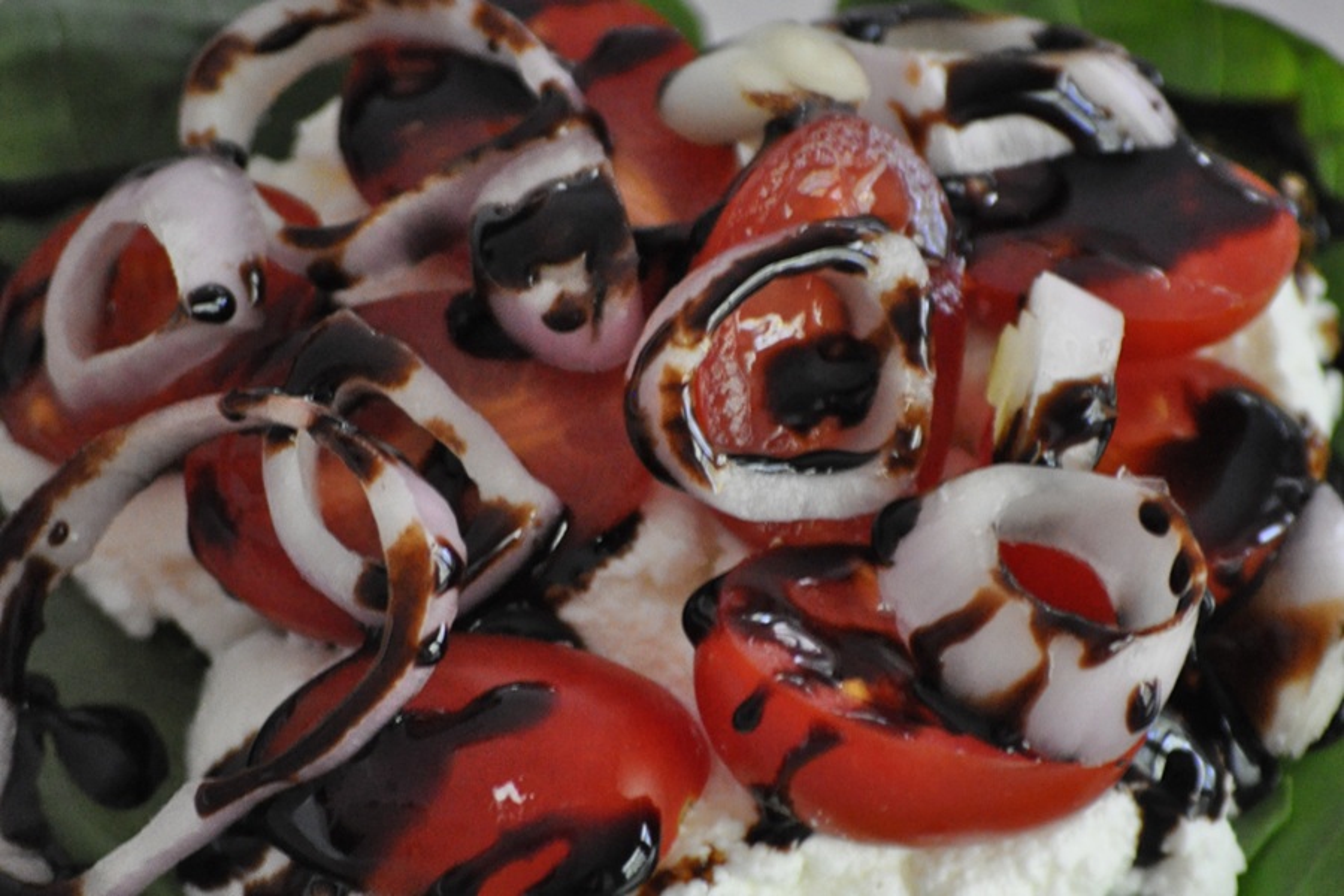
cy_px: 448
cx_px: 672
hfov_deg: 10.2
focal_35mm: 202
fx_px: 7559
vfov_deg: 6.8
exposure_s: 1/30
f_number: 5
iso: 1600
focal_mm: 135
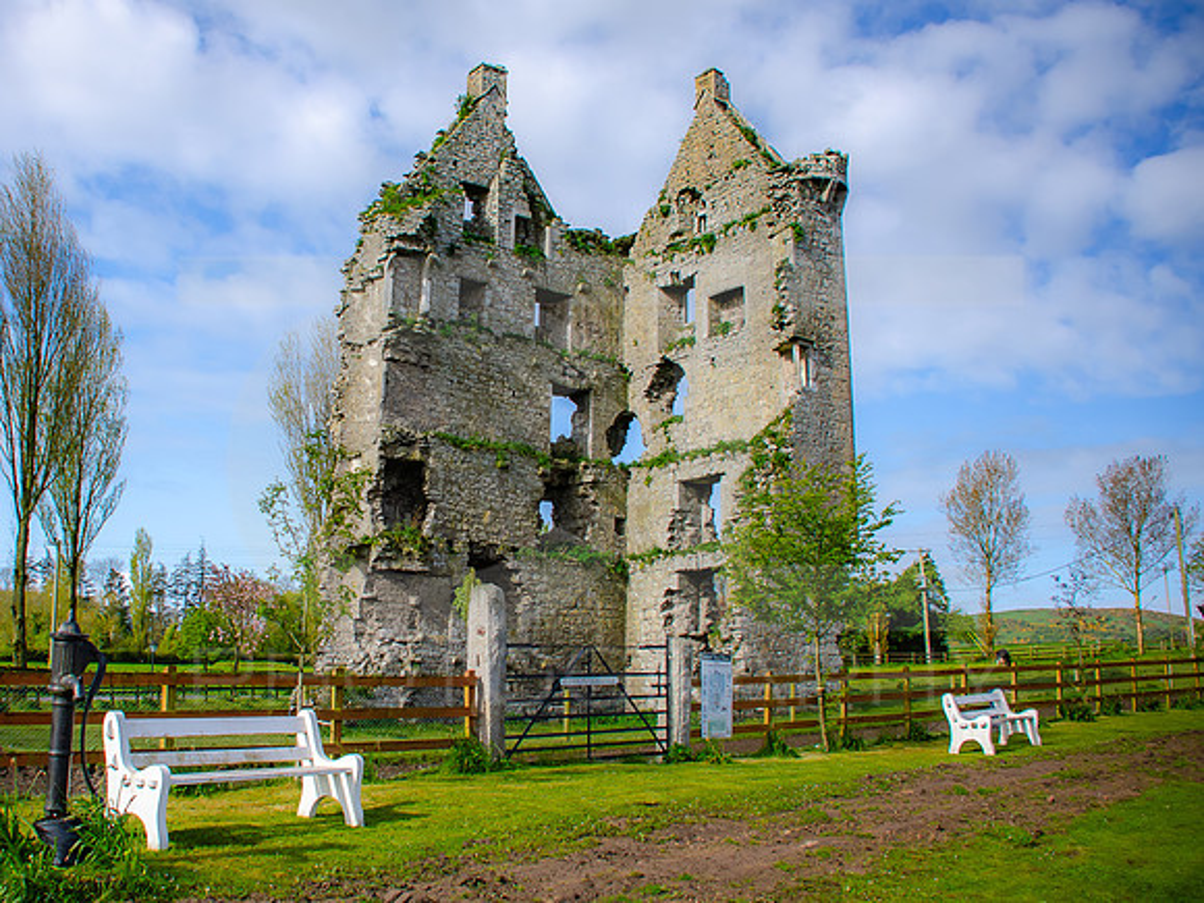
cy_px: 432
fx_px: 1165
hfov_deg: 54.0
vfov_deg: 42.4
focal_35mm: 34
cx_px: 445
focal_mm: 18
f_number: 3.5
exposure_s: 1/2000
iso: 250
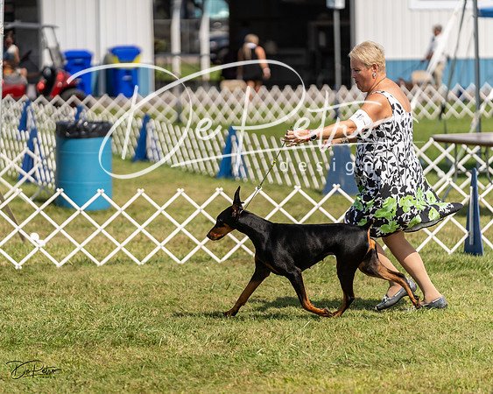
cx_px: 246
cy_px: 197
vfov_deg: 9.1
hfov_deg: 11.4
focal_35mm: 169
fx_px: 2464
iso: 200
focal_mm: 150
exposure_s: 1/3200
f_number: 2.8
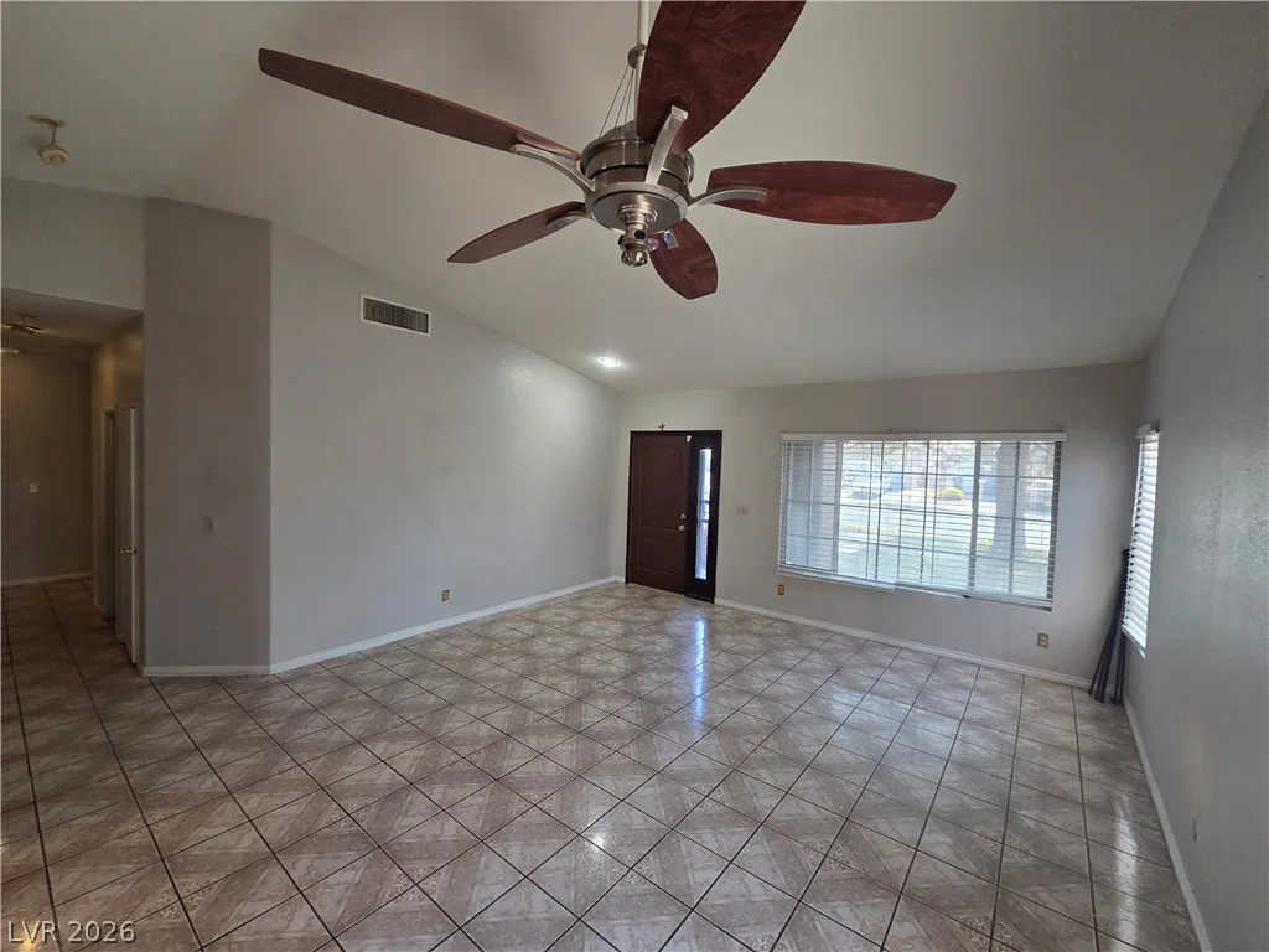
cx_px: 634
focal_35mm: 13
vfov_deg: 89.9
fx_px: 477
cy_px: 476
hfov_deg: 106.2
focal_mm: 2.2
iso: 200
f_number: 2.2
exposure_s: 1/60
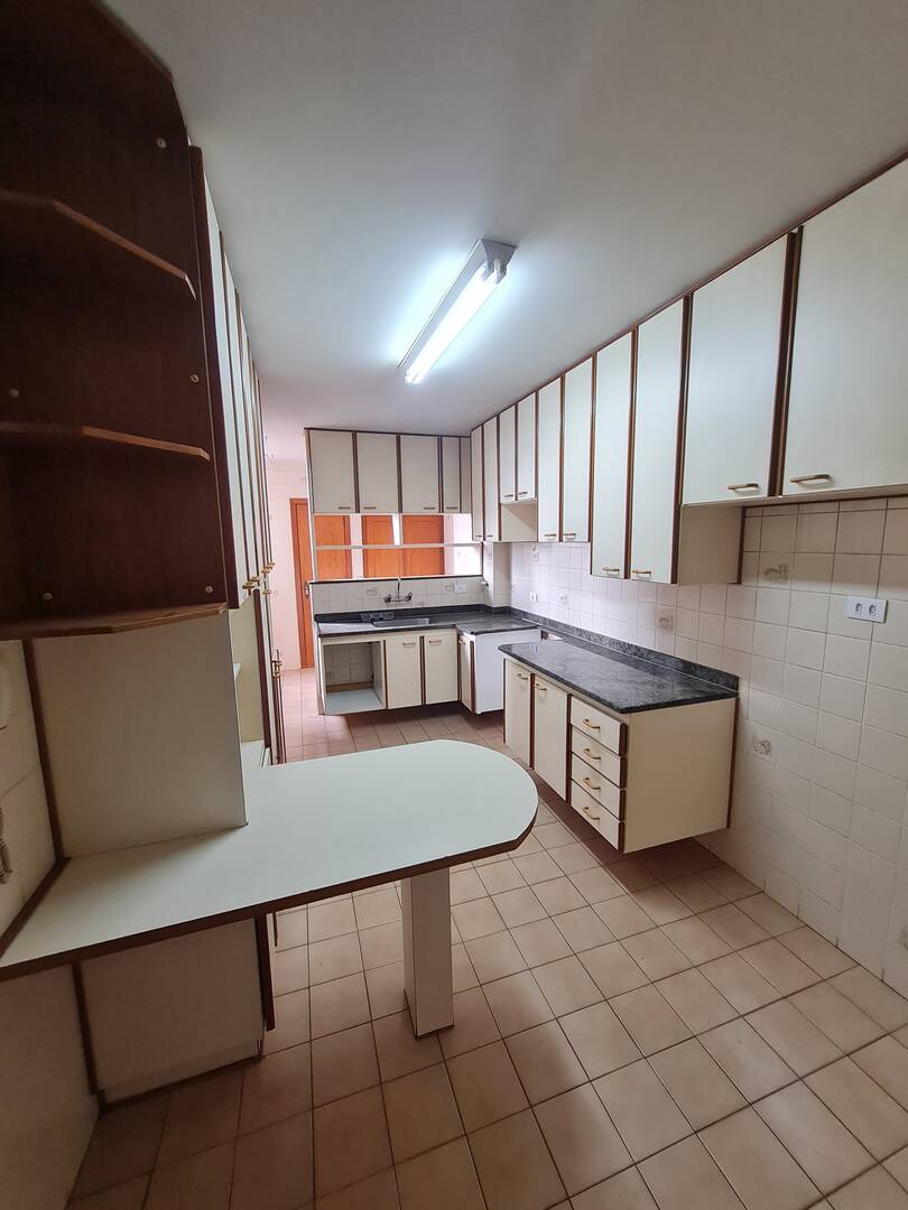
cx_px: 454
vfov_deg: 106.2
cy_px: 605
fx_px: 455
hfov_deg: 89.9
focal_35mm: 13
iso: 200
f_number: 2.2
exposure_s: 1/60
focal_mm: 1.74
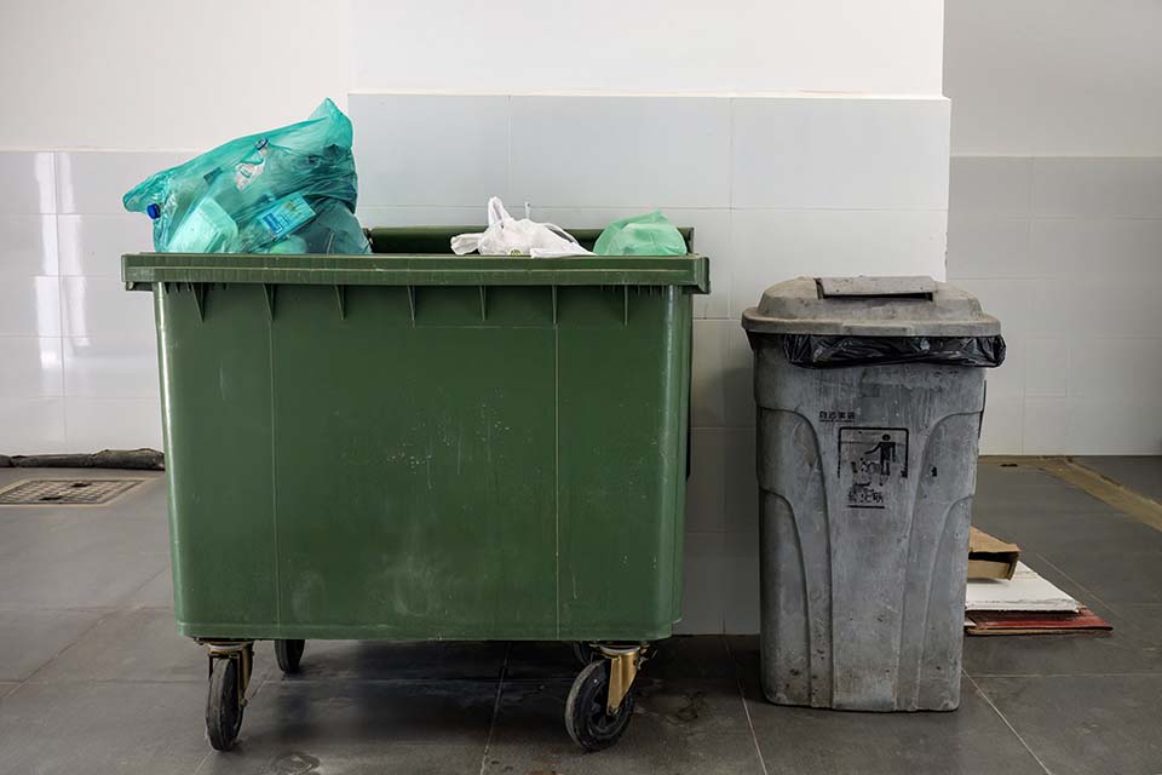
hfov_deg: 57.2
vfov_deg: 40.0
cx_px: 581
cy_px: 388
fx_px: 1065
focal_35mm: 33
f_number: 5.6
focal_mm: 33
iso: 5600
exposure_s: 1/160
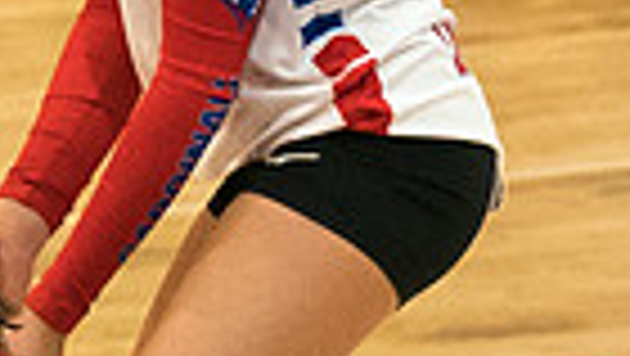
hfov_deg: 1.9
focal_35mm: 1117
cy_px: 514
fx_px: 18674
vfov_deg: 1.1
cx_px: -185
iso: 3200
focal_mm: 102
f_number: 2.8
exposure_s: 1/1000
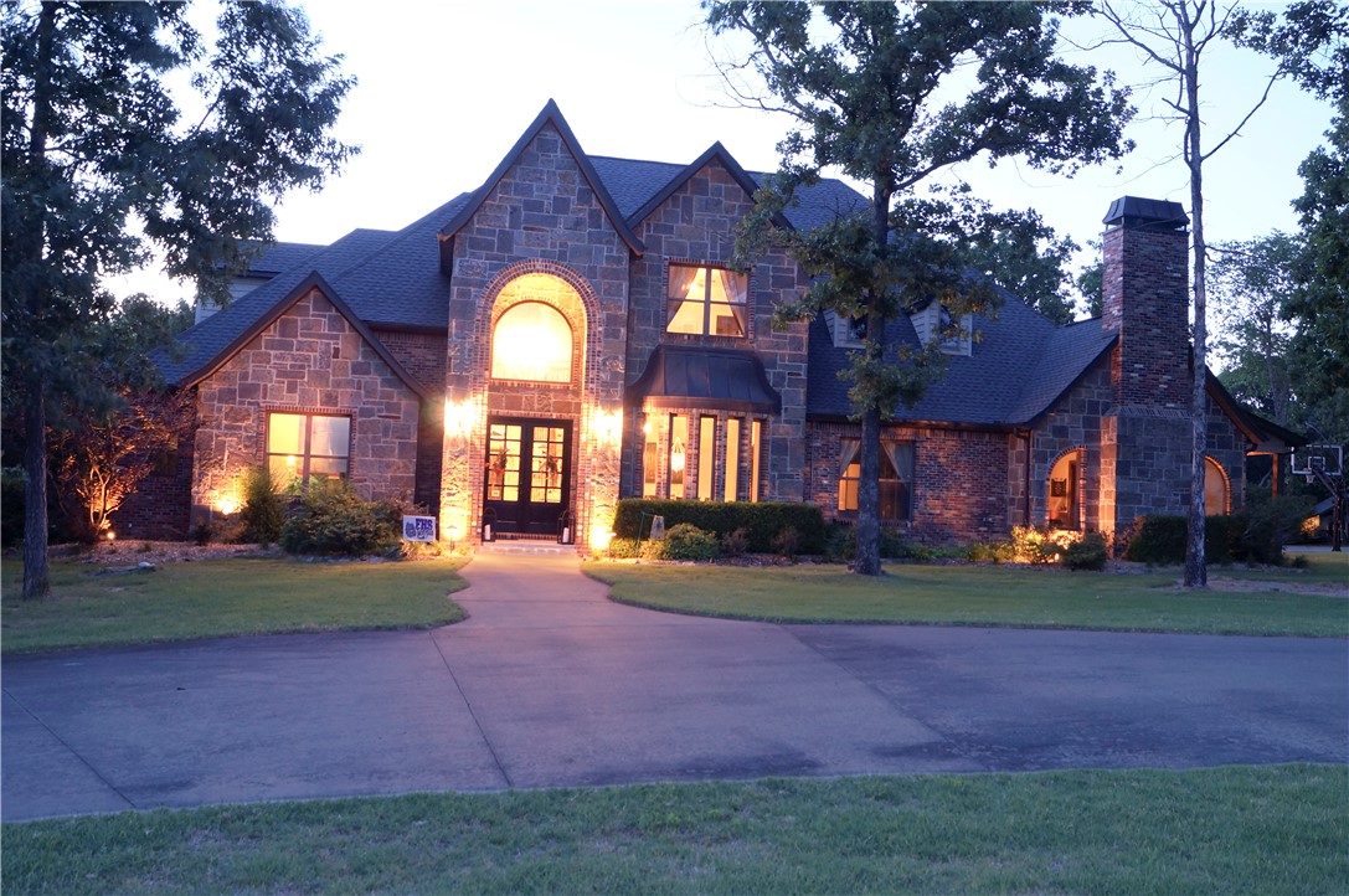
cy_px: 448
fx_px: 1123
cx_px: 674
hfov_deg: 62.0
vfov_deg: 43.5
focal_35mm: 30
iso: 400
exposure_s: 1.3
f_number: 7.1
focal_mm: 20
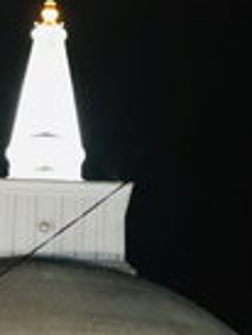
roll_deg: -0.9
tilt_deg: +26.1
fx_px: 1056
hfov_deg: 13.6
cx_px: 93
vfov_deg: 18.0
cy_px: 163
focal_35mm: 109
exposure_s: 1/4
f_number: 1.8
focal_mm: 4
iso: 100
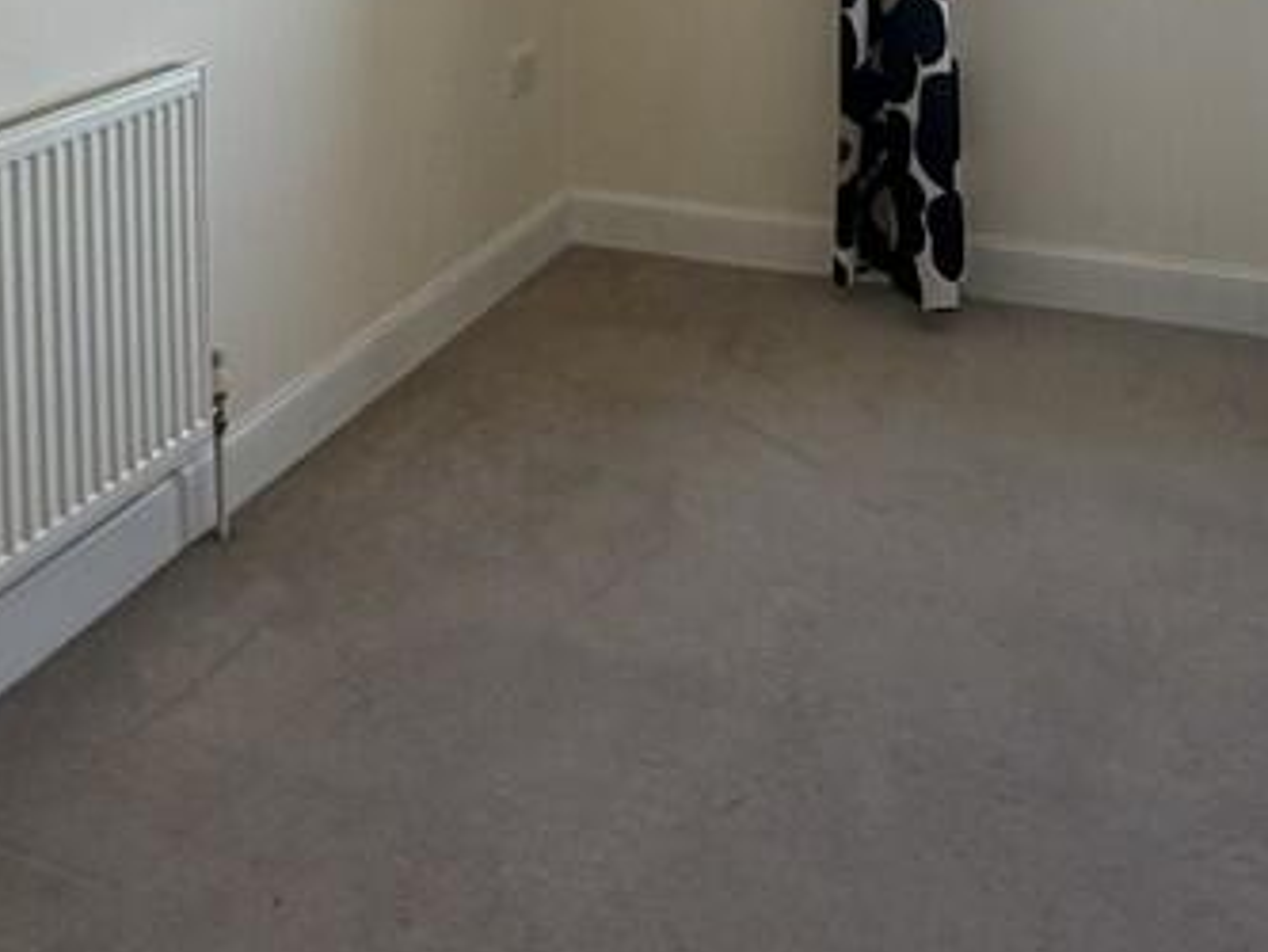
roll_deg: +0.3
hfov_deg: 43.8
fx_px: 1576
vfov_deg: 28.5
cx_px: 640
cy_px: -236
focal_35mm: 43
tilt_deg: -2.4
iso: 160
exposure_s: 1/121
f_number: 2.2
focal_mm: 2.22
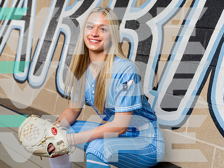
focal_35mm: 64
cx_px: 97
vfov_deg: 22.9
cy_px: 85
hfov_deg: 30.2
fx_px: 414
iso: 100
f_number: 4
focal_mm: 58
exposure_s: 1/250
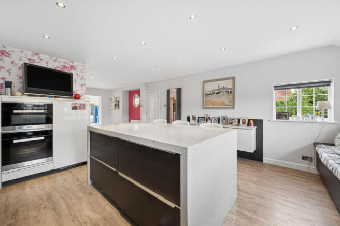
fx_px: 132
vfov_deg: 81.1
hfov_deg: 104.3
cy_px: 113
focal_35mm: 14
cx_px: 170
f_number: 10
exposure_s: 1/5
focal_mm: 14
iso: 250
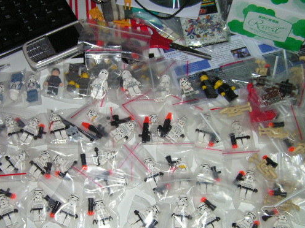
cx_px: 129
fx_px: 432
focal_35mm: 49
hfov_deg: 38.8
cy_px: 133
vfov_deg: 29.6
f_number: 2.8
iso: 200
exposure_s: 1/40
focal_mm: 6.3
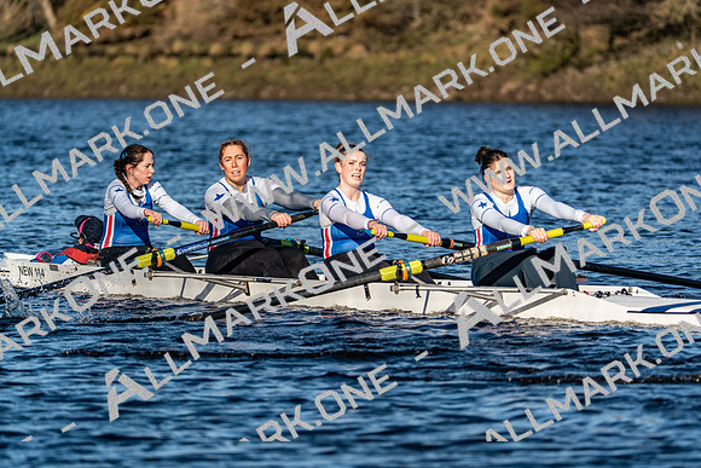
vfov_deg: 4.1
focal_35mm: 335
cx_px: 350
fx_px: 6524
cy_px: 234
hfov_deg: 6.2
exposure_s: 1/2000
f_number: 6.3
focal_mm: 335
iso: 320
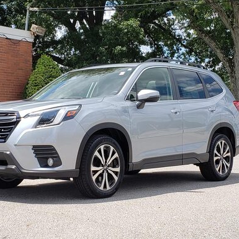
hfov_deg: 52.3
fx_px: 242
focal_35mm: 31
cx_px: 99
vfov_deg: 52.5
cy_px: 120
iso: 50
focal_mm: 4.3
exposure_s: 1/1067
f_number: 2.4
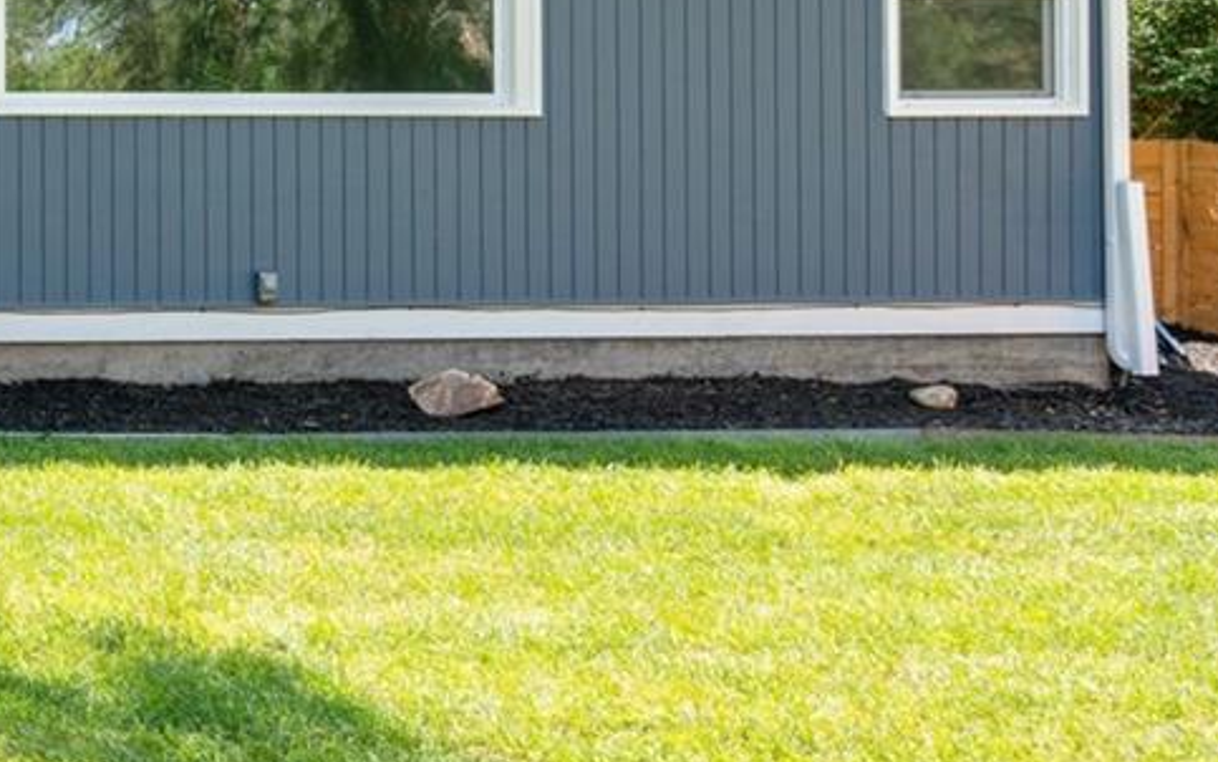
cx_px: -479
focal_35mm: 54
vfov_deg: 23.7
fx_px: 1793
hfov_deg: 28.5
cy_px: 182
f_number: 8
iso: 100
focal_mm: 16
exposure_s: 1/40
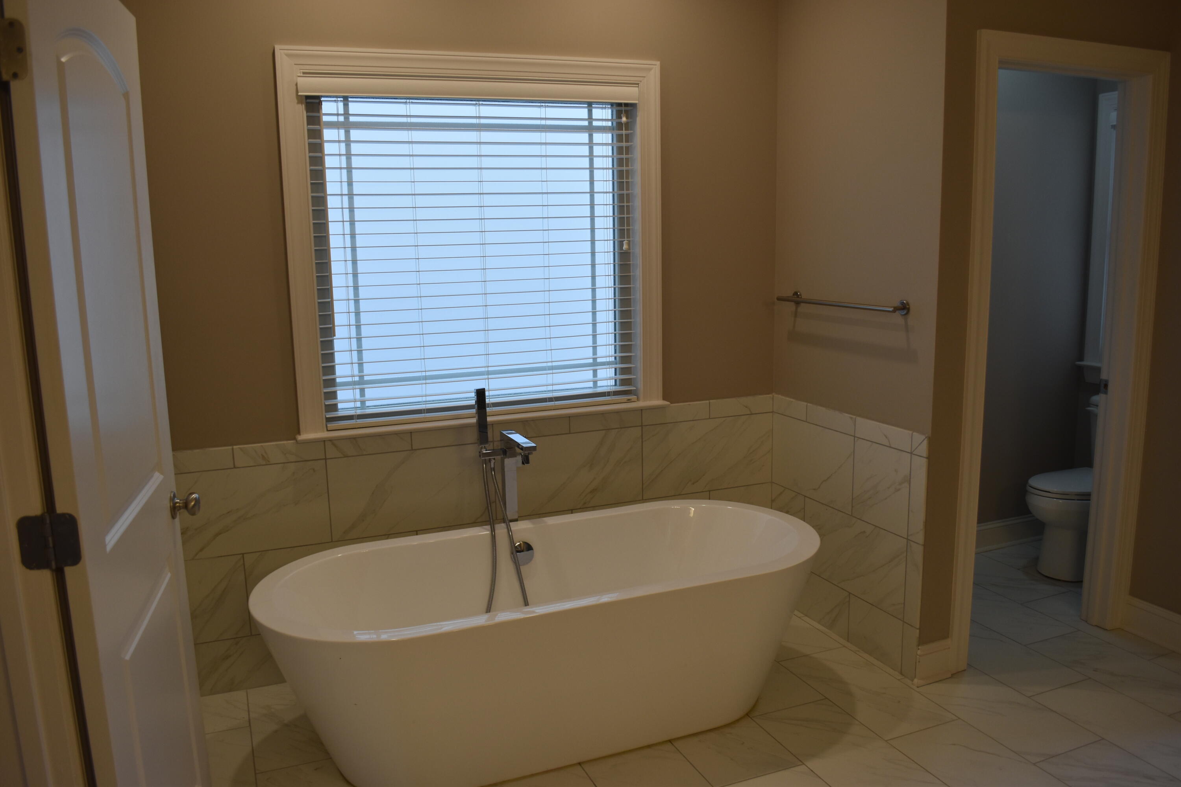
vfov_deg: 47.9
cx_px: 590
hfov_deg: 67.4
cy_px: 394
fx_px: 886
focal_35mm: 27
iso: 400
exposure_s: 1/80
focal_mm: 18
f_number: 4.5
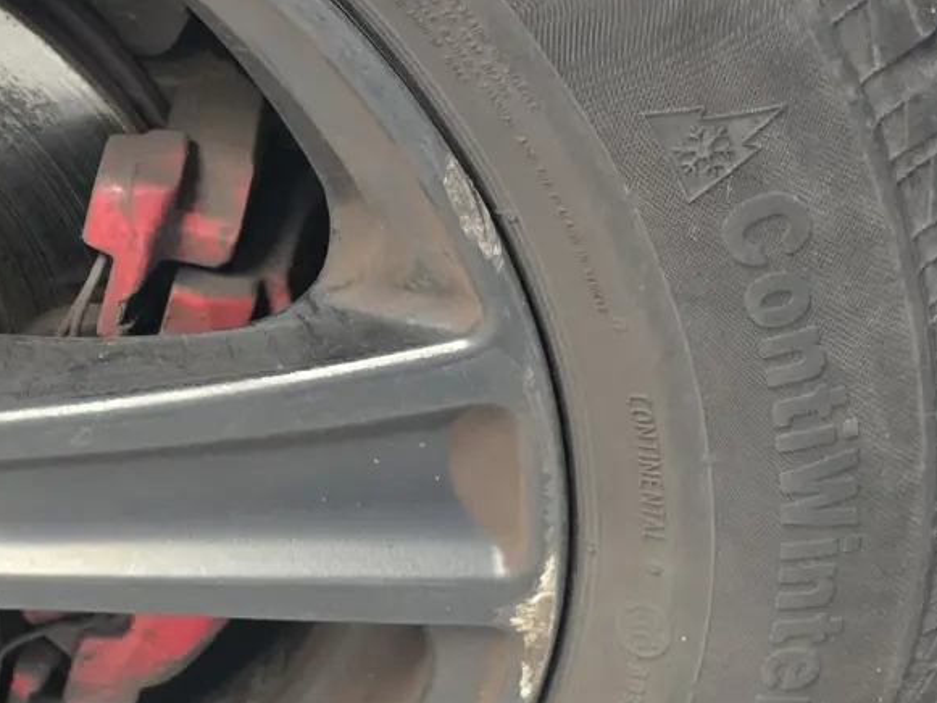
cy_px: 319
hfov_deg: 23.1
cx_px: -239
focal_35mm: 76
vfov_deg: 19.4
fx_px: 2058
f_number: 1.7
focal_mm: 6.3
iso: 640
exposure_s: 1/100
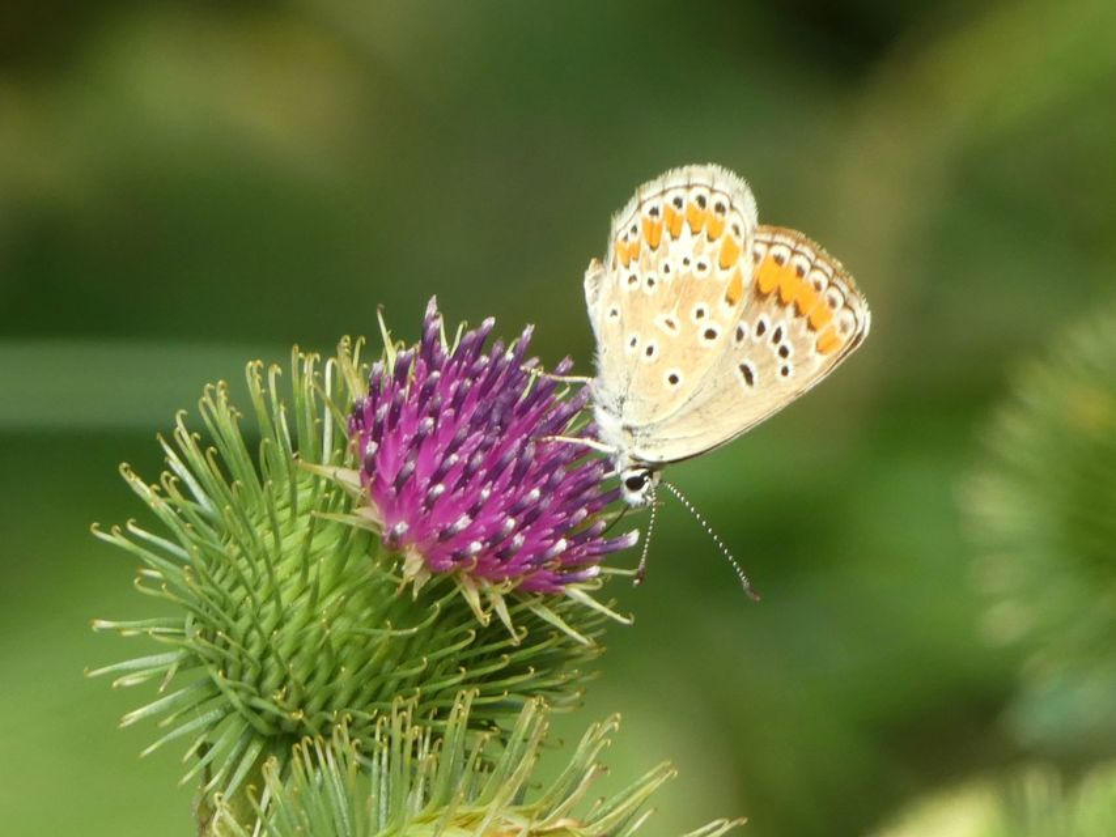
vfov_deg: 3.6
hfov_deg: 4.8
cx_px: 558
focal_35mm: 413
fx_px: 13317
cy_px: 418
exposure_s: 1/80
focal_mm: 74
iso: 160
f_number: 5.6
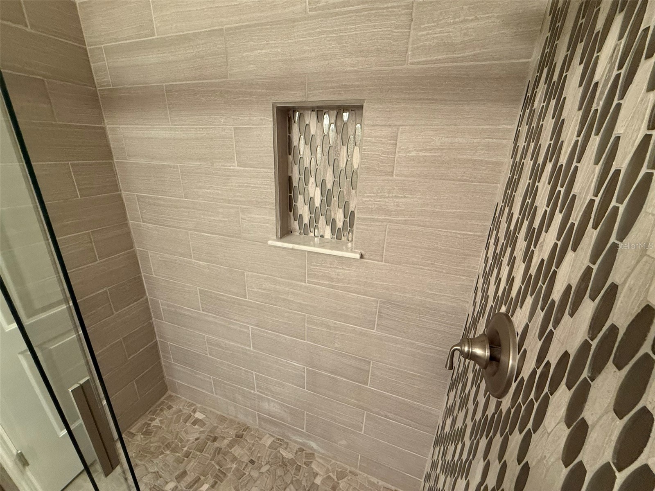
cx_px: 328
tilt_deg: -20.2
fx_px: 265
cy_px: 246
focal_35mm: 14
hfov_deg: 102.1
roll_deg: -2.3
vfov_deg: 85.7
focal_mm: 2.22
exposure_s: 1/60
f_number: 2.2
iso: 400
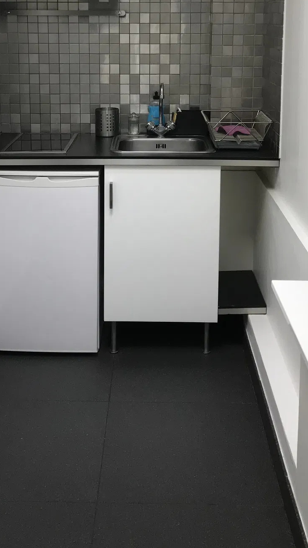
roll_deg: +1.0
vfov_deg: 40.2
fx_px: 726
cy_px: 137
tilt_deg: -9.5
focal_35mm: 50
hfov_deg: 24.0
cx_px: 140
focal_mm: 3.99
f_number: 1.8
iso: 40
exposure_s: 1/100
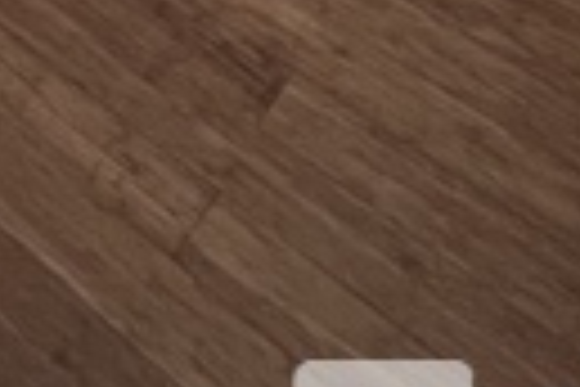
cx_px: -103
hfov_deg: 26.0
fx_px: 1128
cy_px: -961
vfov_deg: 9.7
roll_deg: +0.1
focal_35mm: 70
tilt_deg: -2.8
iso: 200
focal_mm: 1.57
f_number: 1.8
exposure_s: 1/60
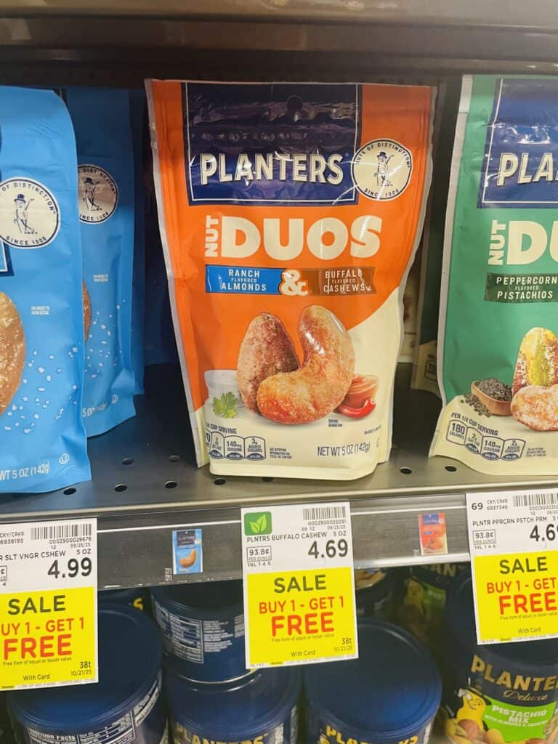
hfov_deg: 53.1
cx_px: 279
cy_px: 372
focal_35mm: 26
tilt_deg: -25.5
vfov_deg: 67.3
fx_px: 559
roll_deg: -0.3
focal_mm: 4.2
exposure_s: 1/60
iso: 160
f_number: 1.6
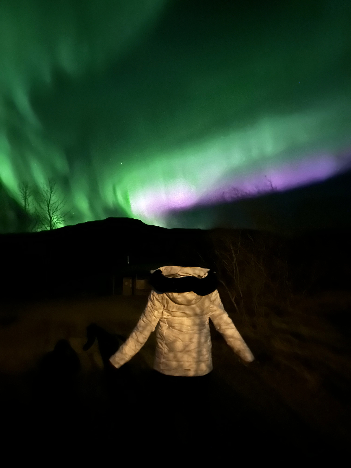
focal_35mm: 24
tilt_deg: +9.5
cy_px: 234
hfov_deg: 56.8
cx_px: 176
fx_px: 324
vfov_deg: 71.6
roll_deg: -1.2
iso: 12500
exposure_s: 1/5
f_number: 1.78
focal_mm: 6.86
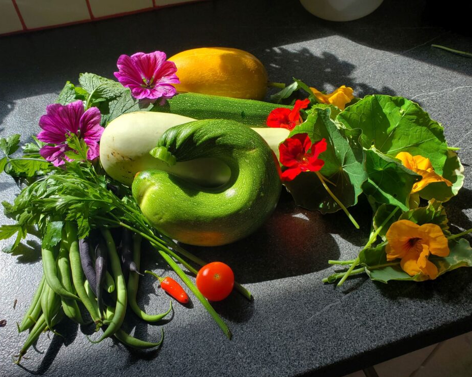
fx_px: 391
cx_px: 229
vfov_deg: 51.5
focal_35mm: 28
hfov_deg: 62.2
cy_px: 195
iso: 50
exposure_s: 1/241
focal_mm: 4.3
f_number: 2.4
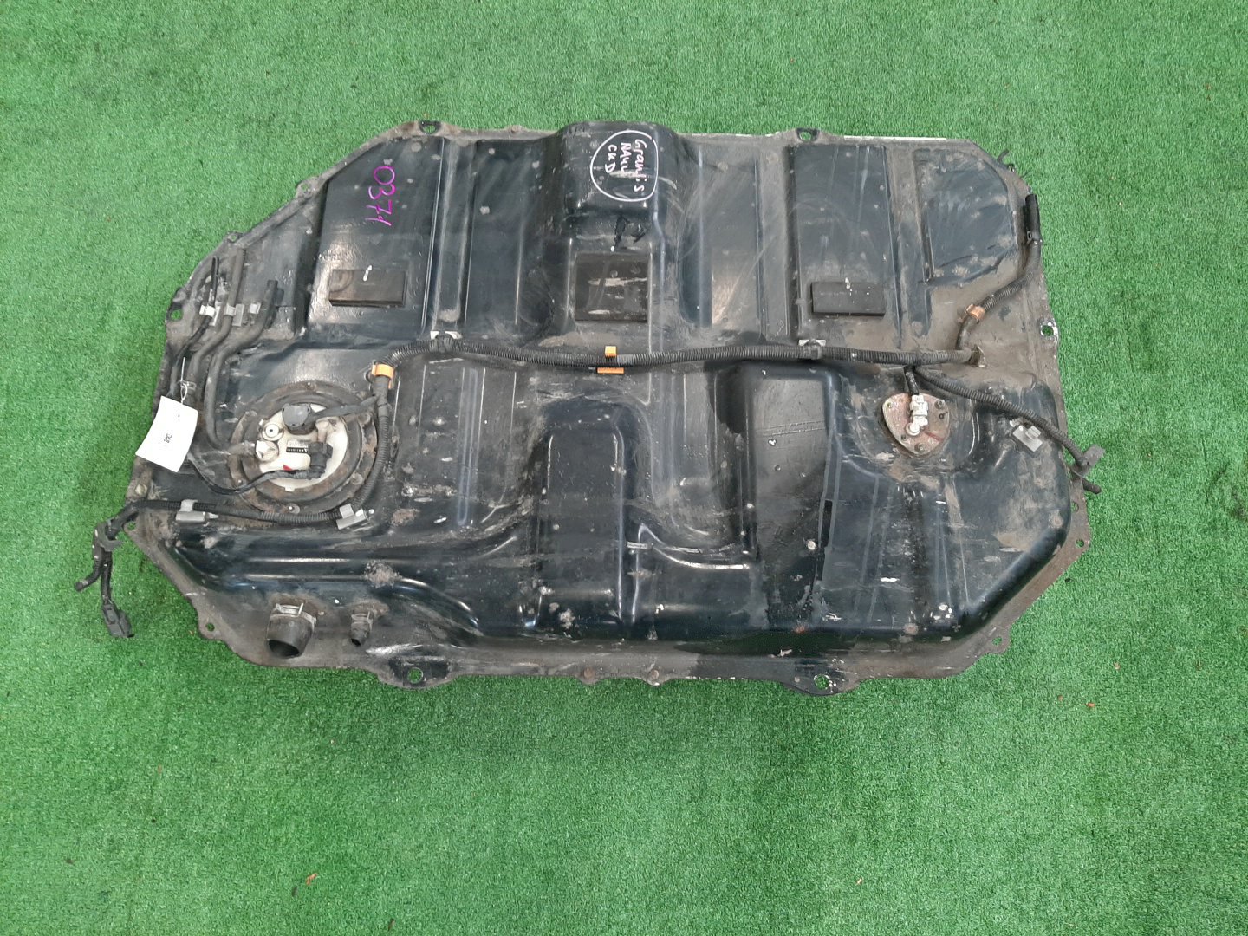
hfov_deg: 67.3
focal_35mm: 26
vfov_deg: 53.1
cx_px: 624
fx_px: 937
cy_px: 468
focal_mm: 3.93
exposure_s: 1/50
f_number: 1.7
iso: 149
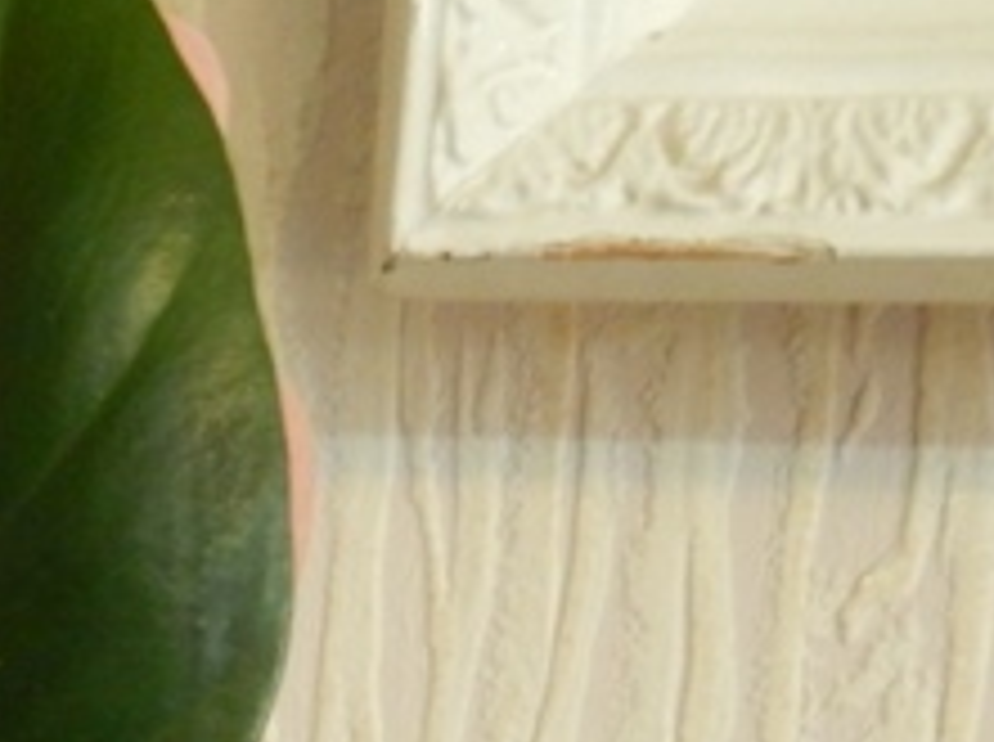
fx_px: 2093
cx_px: -157
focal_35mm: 73
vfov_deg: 18.5
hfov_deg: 24.5
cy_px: 1001
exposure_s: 1/20
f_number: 3
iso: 400
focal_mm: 4
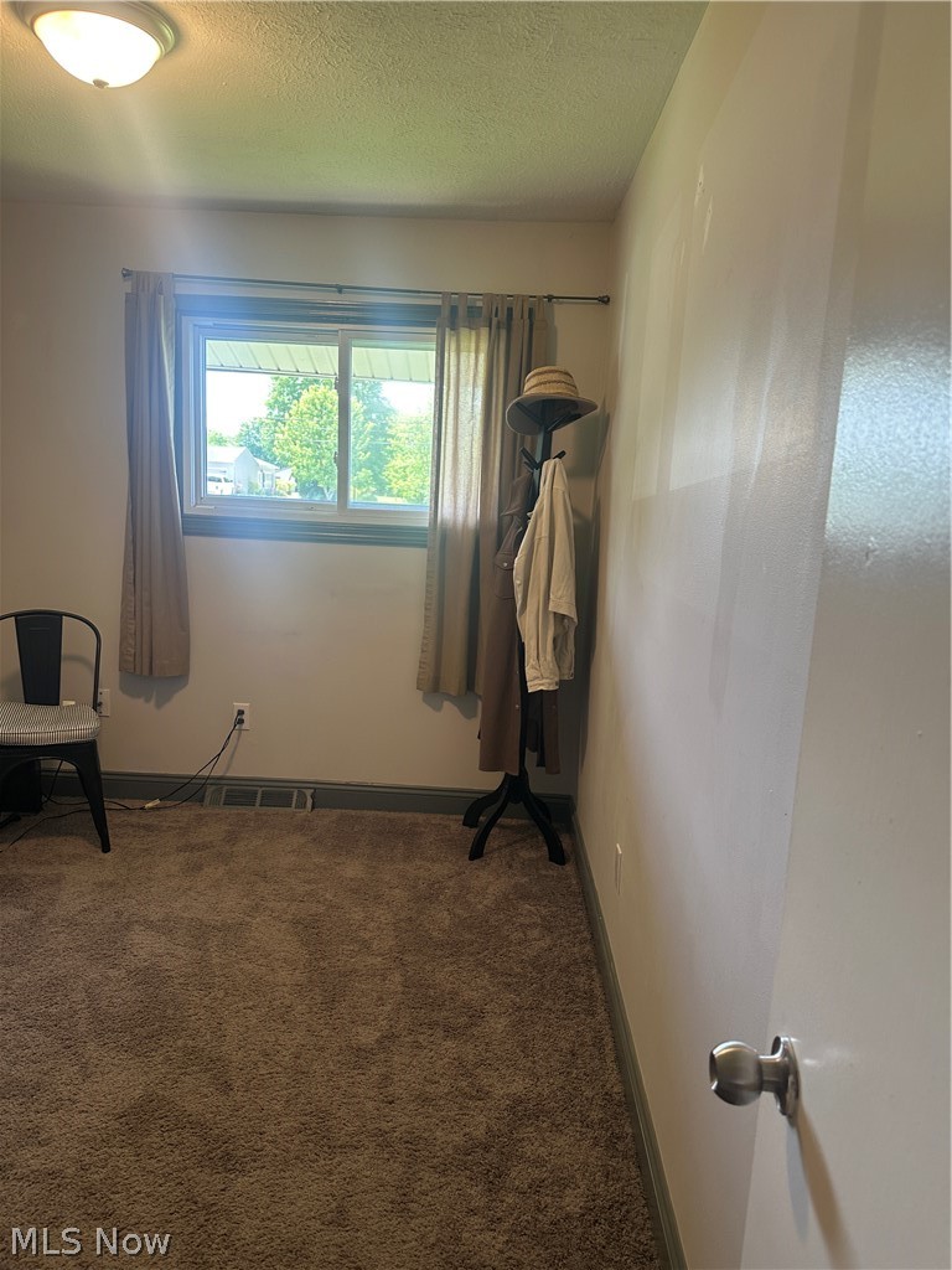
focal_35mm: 24
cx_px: 476
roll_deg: -5.5
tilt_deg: -6.7
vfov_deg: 71.6
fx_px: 880
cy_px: 635
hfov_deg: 56.8
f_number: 1.78
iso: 125
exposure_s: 1/60
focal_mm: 6.86
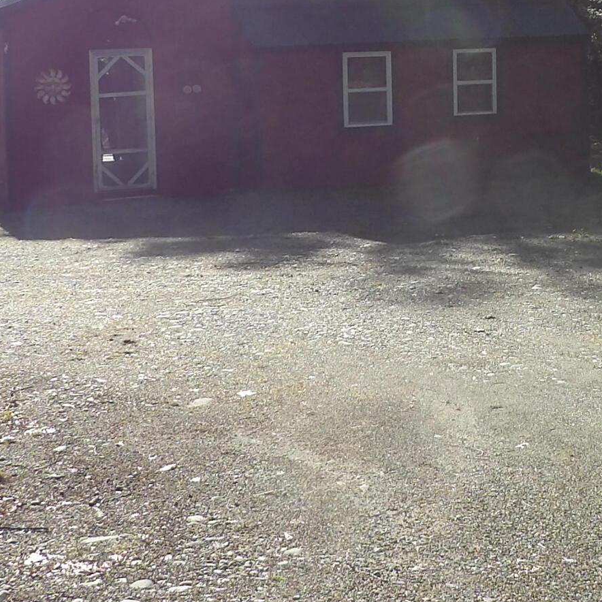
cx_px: 497
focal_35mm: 72
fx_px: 1417
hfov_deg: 23.6
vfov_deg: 23.4
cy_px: 66
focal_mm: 4.3
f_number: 3.2
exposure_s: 1/609
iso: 100
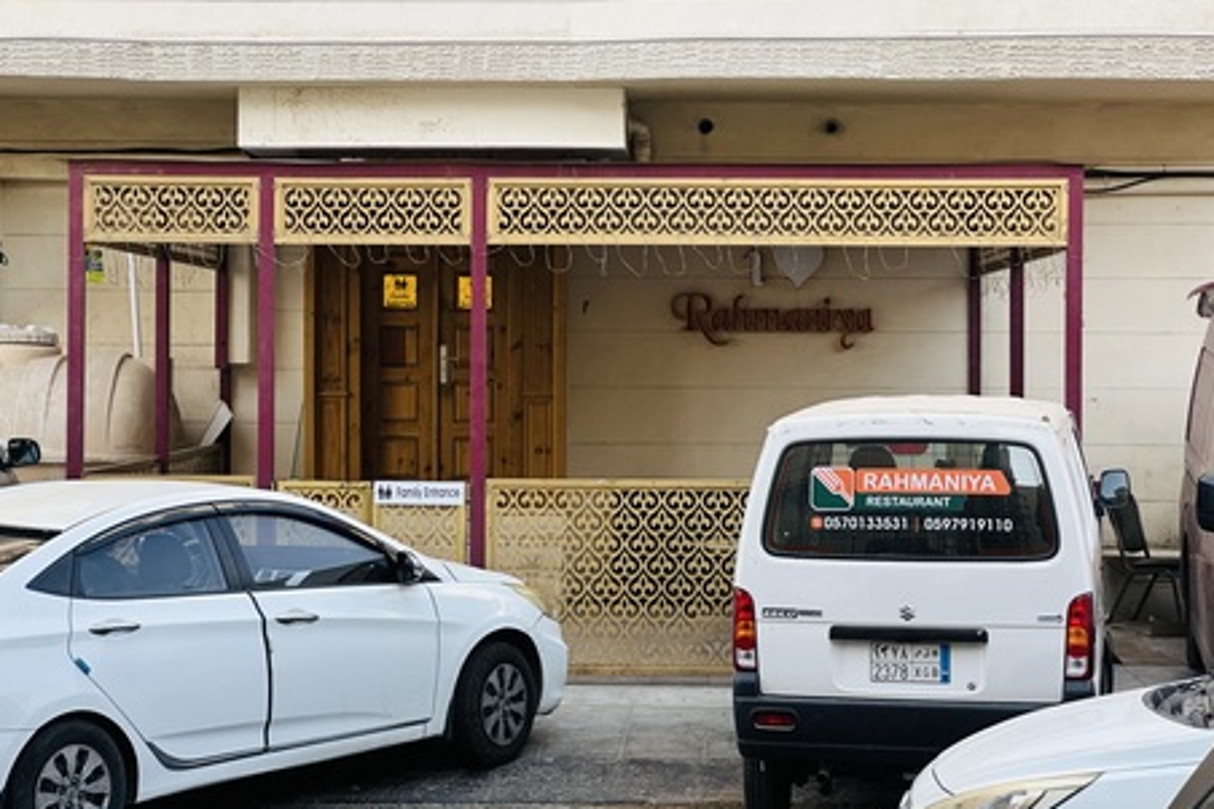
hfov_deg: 25.1
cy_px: 361
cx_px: 608
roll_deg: -1.0
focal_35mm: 81
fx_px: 2730
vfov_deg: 16.8
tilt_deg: -0.2
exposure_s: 1/198
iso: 32
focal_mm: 9
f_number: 2.8
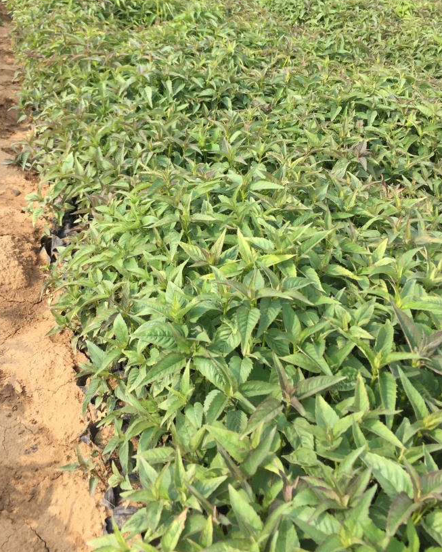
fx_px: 605
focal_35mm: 37
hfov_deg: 40.0
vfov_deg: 48.5
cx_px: 185
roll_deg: -3.5
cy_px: 199
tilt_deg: -24.6
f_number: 2.2
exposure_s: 1/842
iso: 32
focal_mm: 4.15
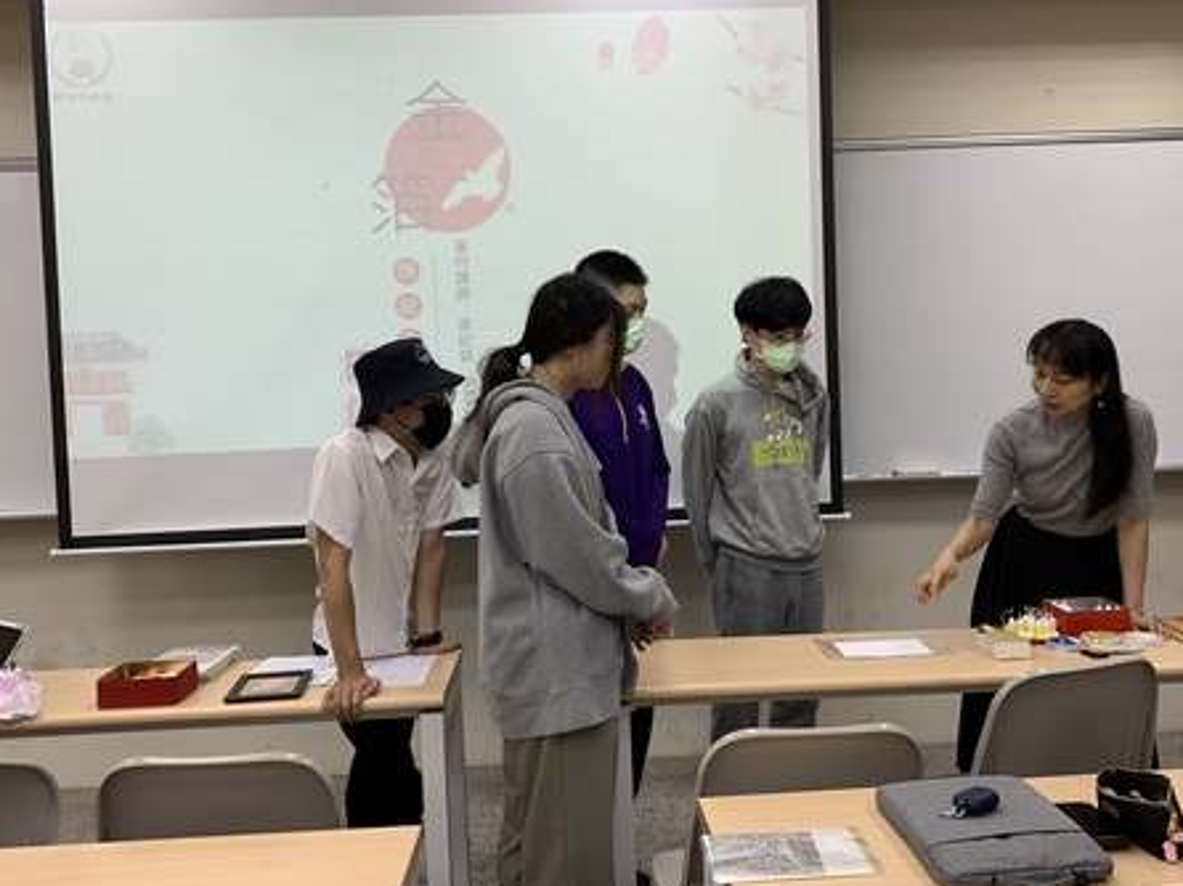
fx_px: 1195
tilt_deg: -3.0
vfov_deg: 40.6
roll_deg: +1.2
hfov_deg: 52.6
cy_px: 395
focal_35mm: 35
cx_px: 642
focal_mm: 4.25
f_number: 1.8
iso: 64
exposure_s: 1/120
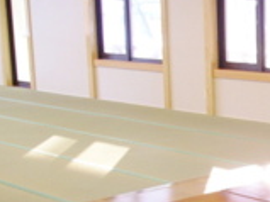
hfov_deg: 17.4
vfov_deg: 14.0
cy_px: 166
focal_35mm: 105
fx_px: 818
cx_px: 367
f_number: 2.8
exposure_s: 1/38
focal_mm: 7.8
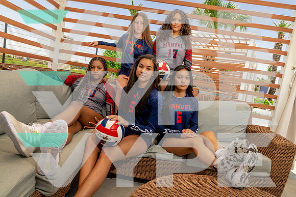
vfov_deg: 53.2
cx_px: 148
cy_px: 98
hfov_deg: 73.7
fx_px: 197
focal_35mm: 24
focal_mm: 24
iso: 100
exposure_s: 1/160
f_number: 9
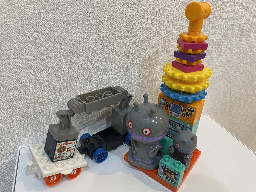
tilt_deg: -29.2
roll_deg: -3.5
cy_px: 96
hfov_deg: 67.3
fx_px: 192
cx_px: 128
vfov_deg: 53.1
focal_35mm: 26
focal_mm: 4.2
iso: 125
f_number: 1.6
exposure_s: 1/62
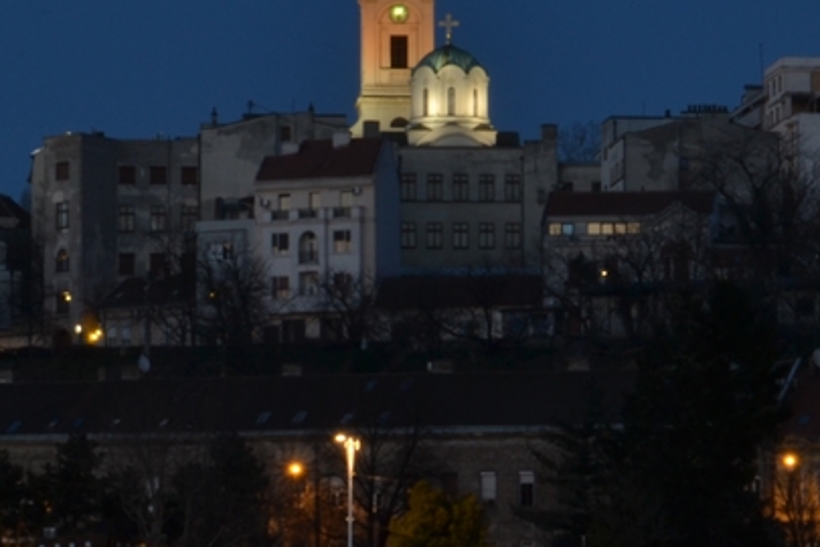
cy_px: 415
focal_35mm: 234
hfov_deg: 8.8
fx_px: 5339
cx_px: 484
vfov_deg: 5.9
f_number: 36
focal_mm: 55
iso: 100
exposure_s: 15
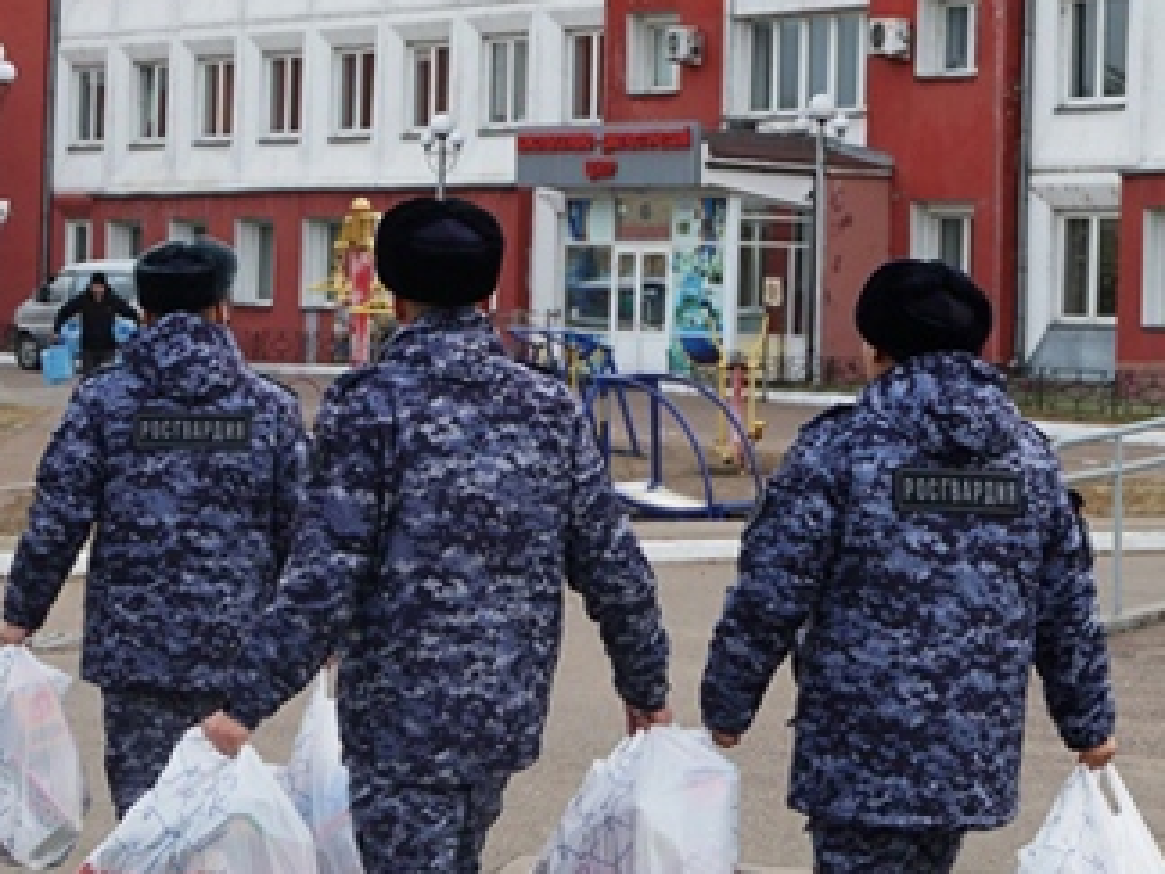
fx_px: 4039
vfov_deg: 12.3
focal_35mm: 120
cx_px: 759
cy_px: 342
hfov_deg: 16.4
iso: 100
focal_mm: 36
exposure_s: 1/200
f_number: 5
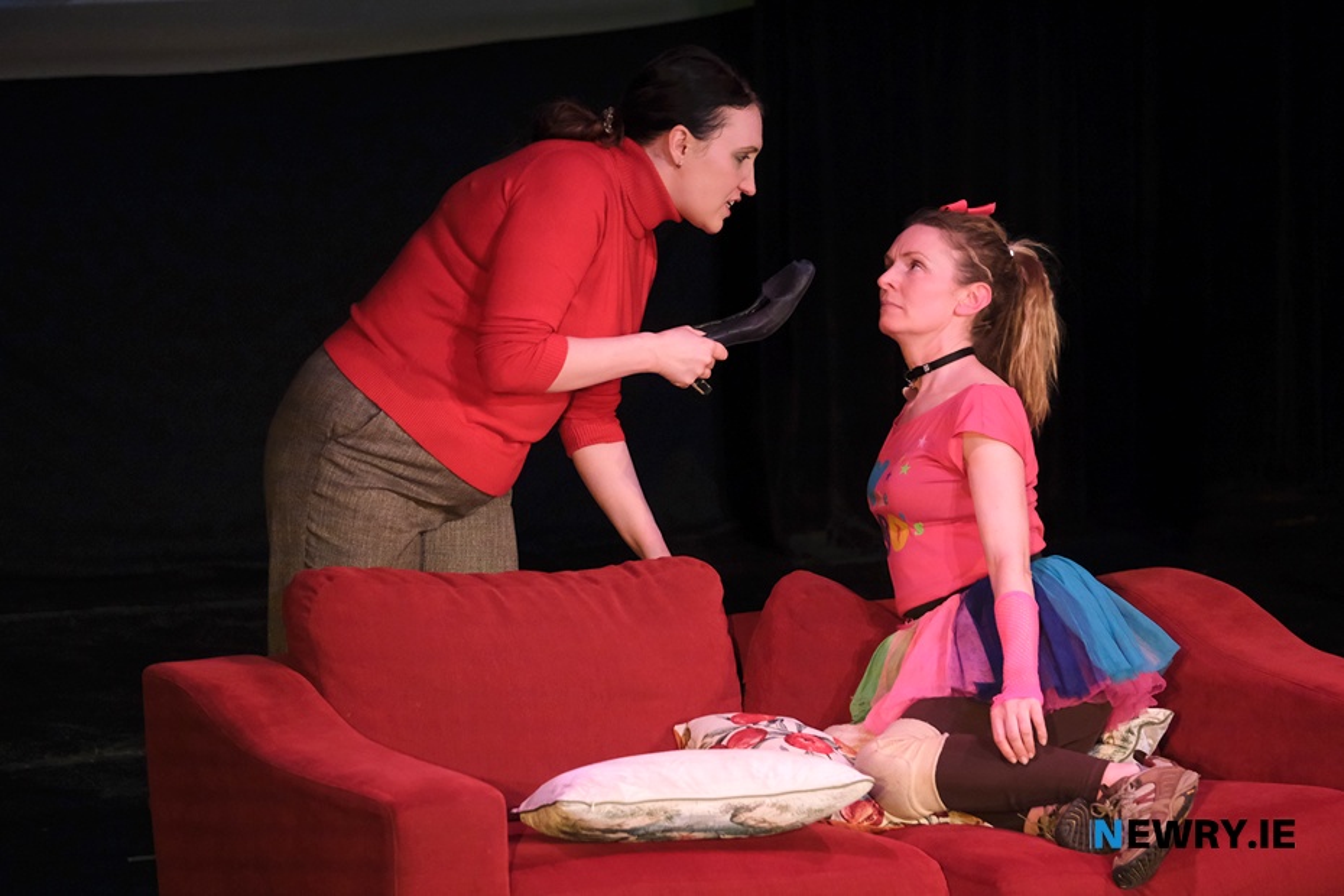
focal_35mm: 210
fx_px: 7839
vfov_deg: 6.5
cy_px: 448
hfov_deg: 9.8
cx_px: 672
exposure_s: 1/500
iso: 3200
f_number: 3.2
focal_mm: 140
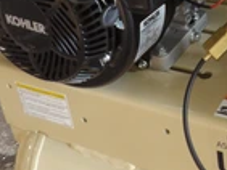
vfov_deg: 20.1
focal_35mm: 68
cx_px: 219
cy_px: -40
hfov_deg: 27.2
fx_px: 446
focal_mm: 4.3
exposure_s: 1/20
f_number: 3.2
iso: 200
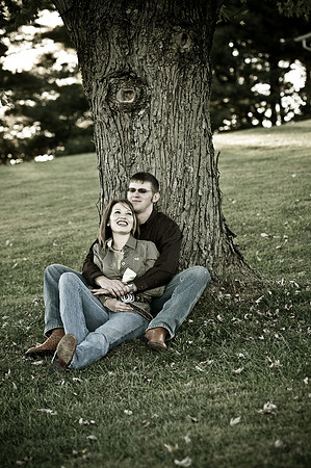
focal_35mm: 117
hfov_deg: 11.7
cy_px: 234
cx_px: 156
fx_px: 1520
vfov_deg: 17.5
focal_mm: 78
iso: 160
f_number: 2.8
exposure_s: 1/250
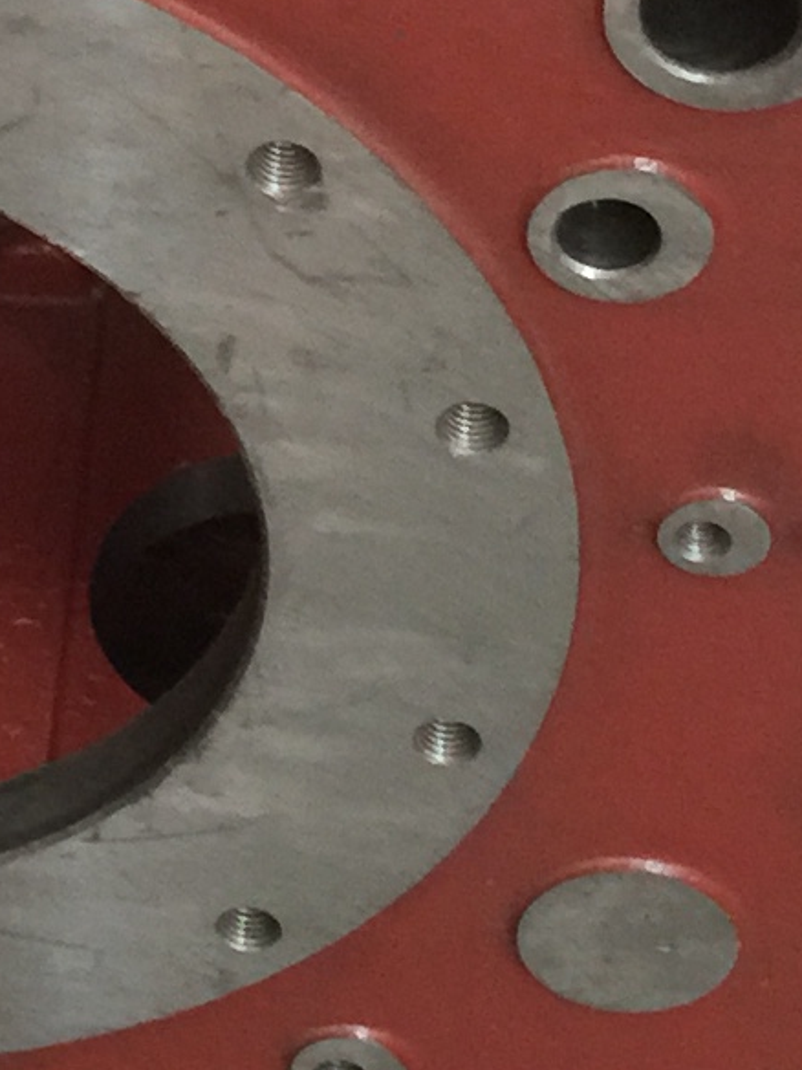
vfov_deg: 12.0
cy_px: -71
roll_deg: +1.6
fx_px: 5004
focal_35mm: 162
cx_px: -64
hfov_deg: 9.1
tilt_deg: -40.3
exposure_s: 1/10
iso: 125
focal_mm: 4.15
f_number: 2.2
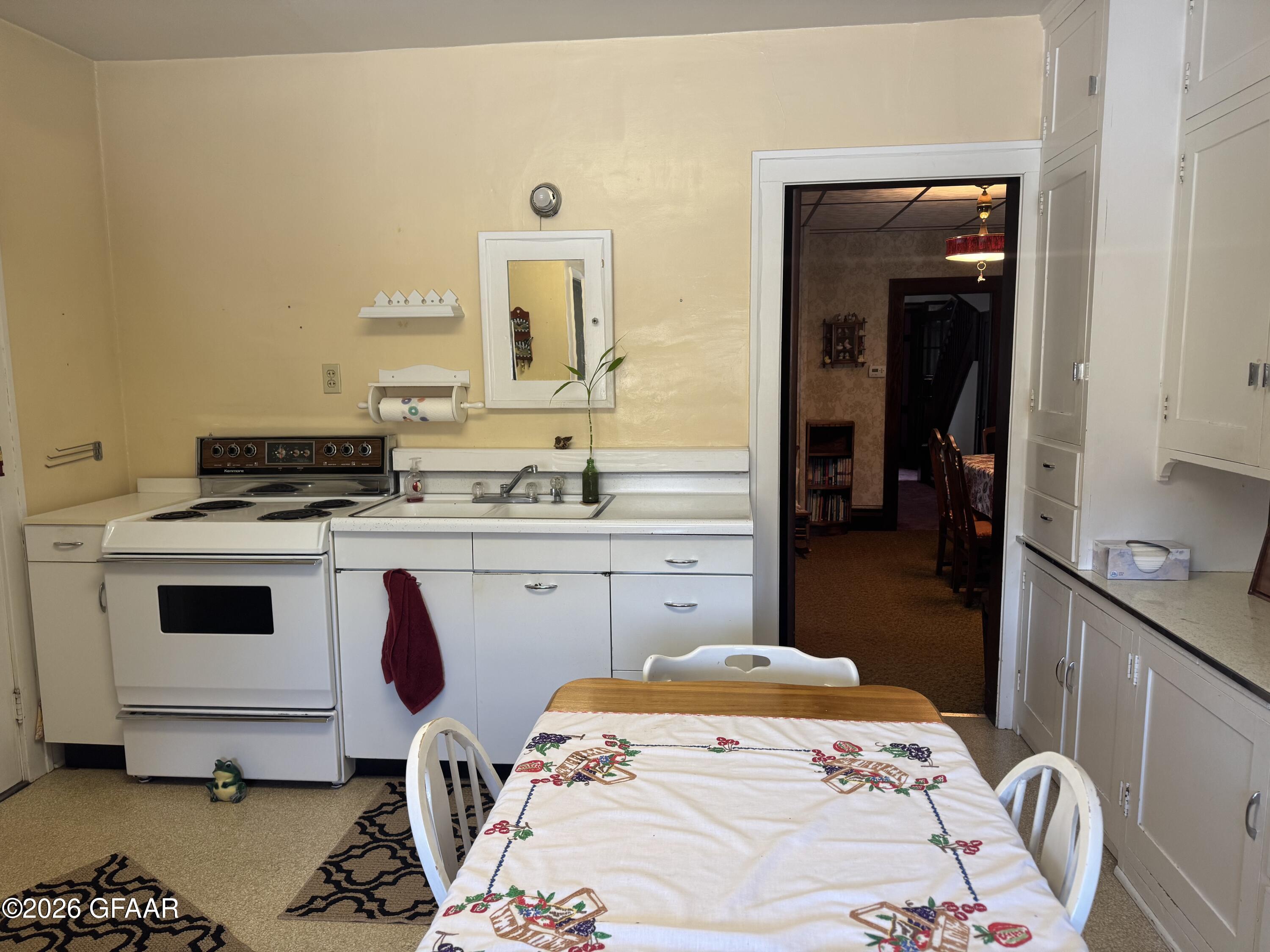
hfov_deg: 71.6
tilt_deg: -7.6
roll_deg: +0.5
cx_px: 635
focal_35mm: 24
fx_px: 881
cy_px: 476
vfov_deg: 56.8
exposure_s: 1/60
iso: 125
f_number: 1.78
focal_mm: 6.76
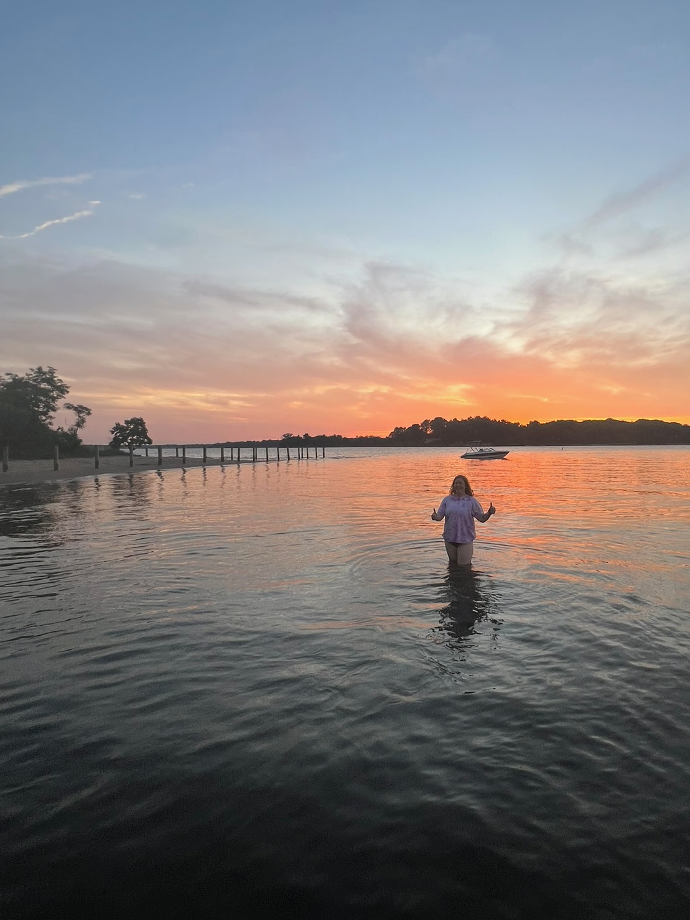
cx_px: 467
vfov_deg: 87.7
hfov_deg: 69.3
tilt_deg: +1.4
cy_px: 450
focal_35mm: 18
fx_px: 478
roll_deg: +0.2
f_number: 1.8
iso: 32
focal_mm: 1.57
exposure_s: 1/99
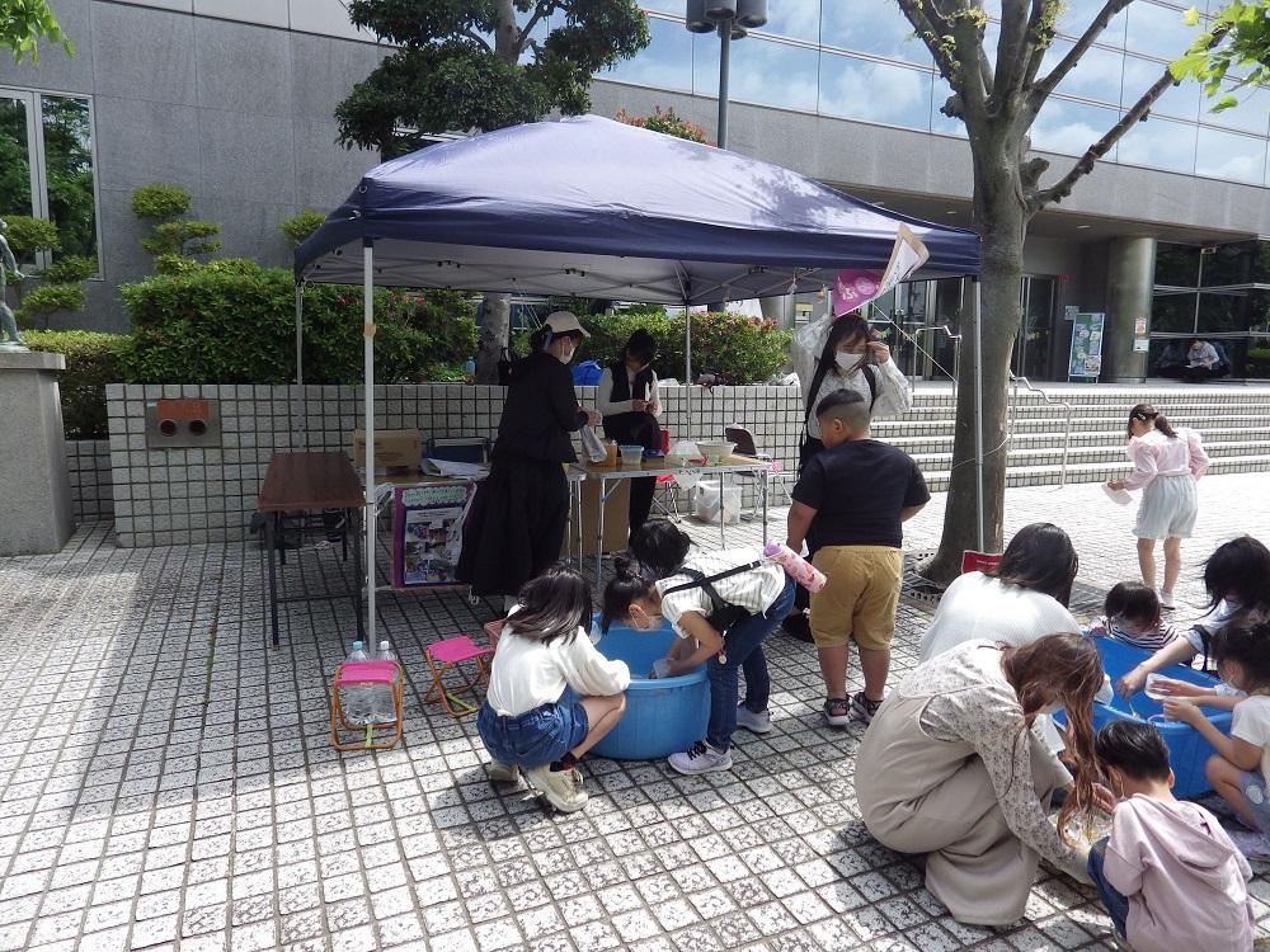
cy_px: 476
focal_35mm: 22
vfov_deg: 61.1
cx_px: 635
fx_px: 807
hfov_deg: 76.4
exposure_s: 1/640
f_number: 3.1
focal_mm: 4
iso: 100
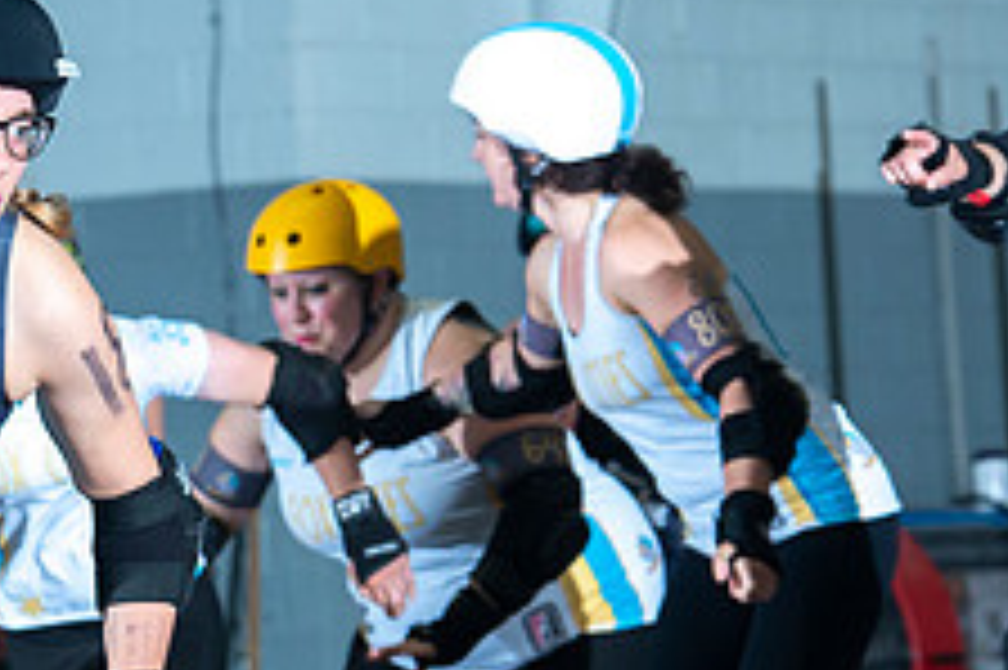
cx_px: -97
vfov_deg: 3.4
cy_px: 721
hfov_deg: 5.1
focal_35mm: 406
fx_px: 11359
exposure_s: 1/160
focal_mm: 140
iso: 800
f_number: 7.1
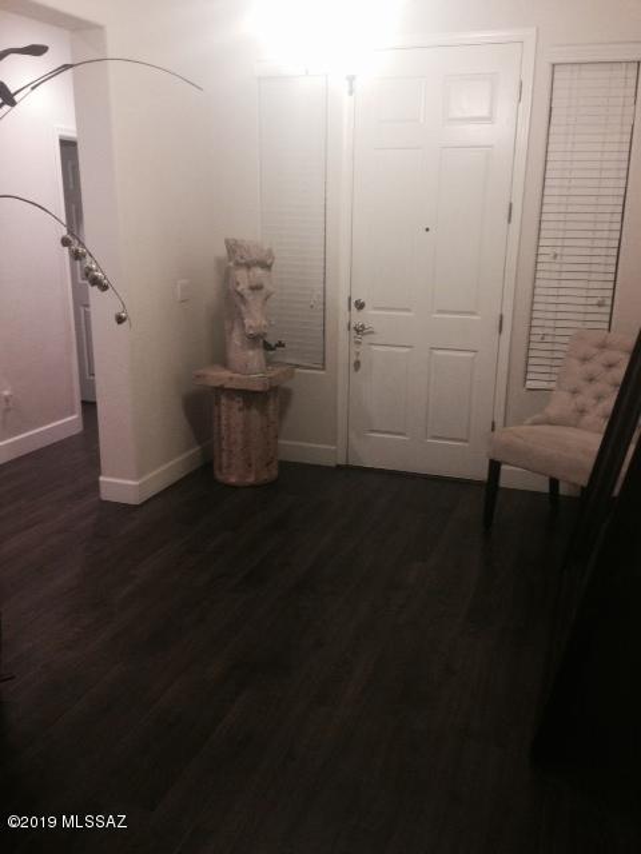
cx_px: 320
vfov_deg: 55.4
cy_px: 427
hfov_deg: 42.9
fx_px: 815
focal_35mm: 33
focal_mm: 4.12
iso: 320
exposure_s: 1/20
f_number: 2.4
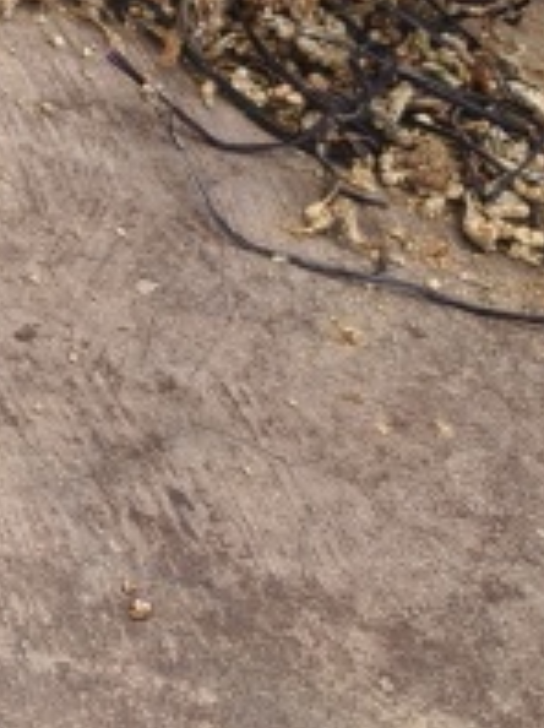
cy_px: -366
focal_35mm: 124
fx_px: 2604
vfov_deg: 14.8
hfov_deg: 10.0
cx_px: -871
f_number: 1.57
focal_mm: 5.6
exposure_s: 1/187
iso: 72
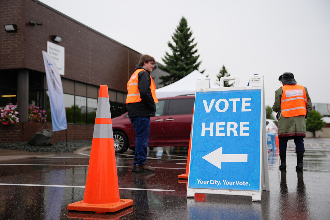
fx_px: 403
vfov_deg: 30.5
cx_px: 165
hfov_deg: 44.5
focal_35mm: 44
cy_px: 110
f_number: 2.8
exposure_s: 1/2000
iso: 640
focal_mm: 44
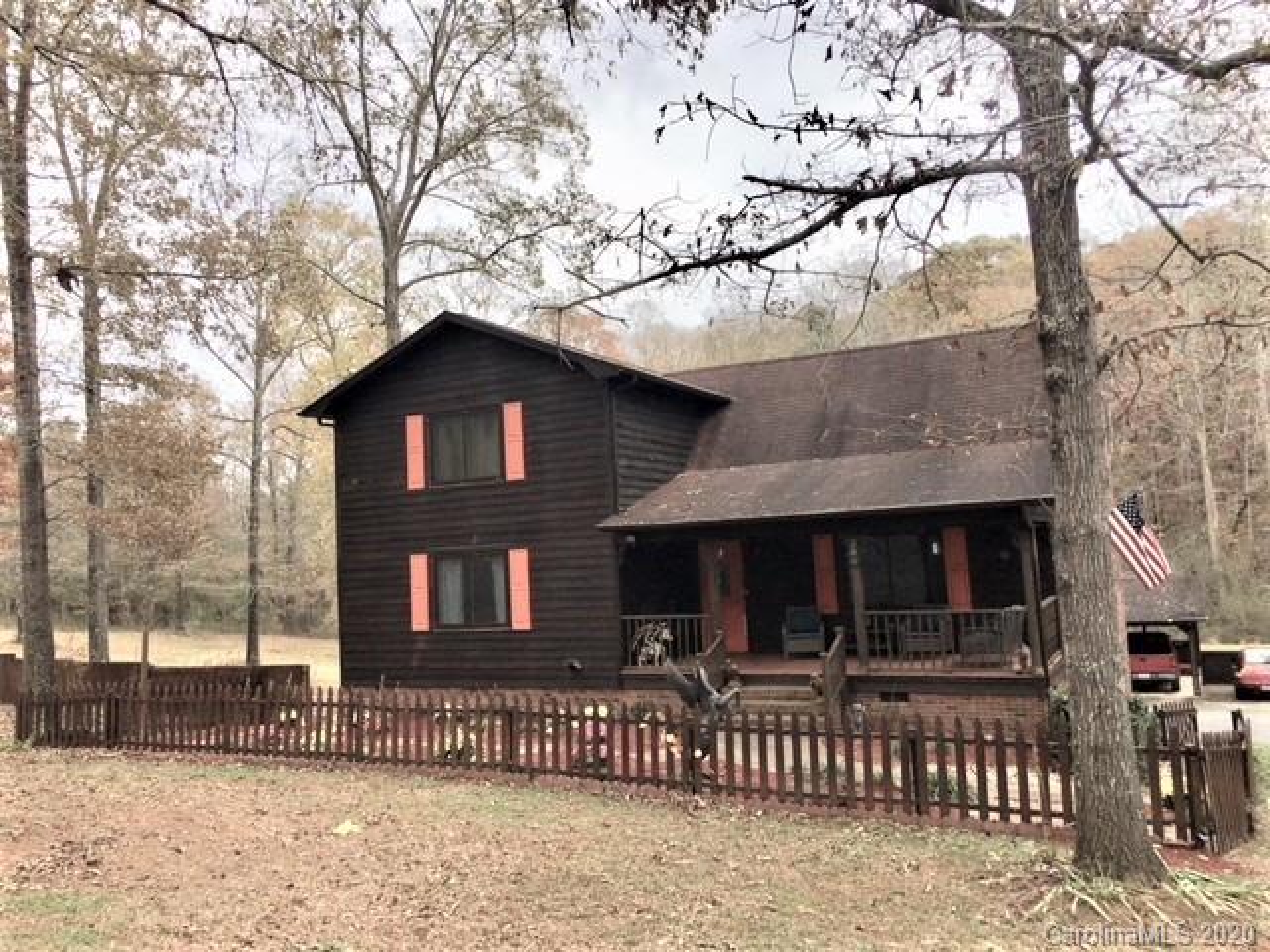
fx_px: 1064
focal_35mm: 29
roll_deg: +2.3
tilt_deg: +6.0
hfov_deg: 61.7
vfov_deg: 48.2
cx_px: 635
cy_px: 476
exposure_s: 1/746
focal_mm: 4.15
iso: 25
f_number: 2.2
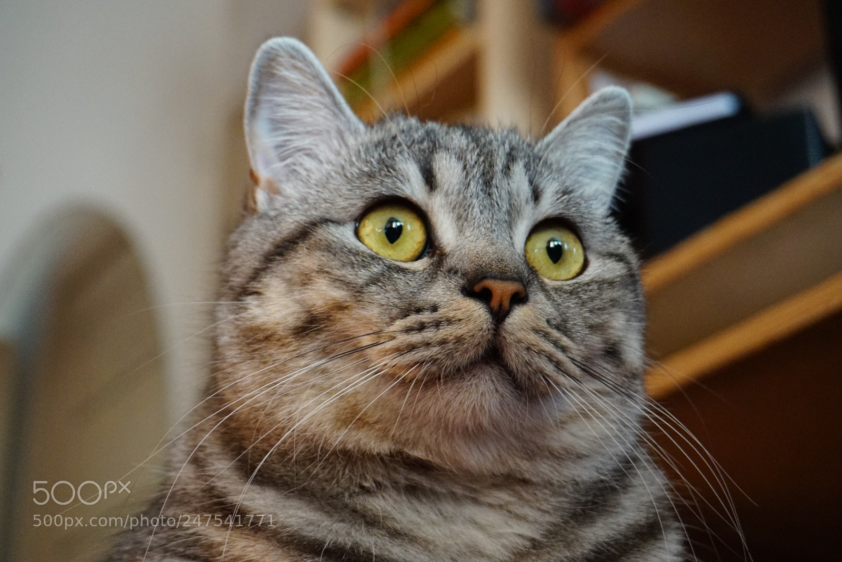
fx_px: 1474
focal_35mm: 63
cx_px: 421
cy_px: 281
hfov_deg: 31.9
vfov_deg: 21.6
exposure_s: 1/80
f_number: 5.6
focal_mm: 42
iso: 2500
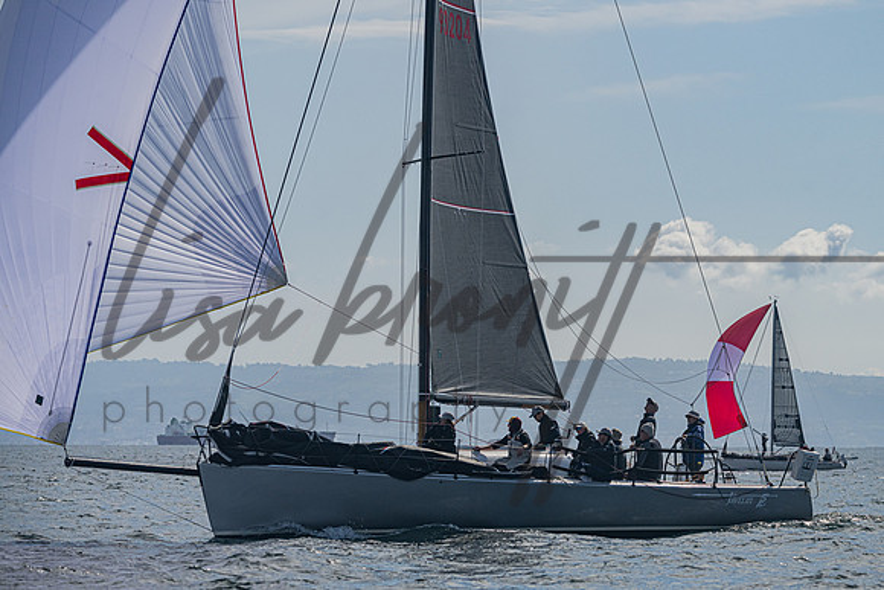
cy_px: 293
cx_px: 523
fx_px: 5000
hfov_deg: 10.1
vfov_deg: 6.8
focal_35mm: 204
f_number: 6.3
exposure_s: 1/6400
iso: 320
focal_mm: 170
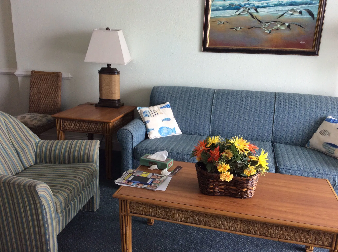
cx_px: 169
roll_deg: +0.0
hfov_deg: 56.9
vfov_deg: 44.0
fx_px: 312
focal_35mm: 32
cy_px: 126
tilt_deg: -15.3
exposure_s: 1/40
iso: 40
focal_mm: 3.3
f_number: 2.4
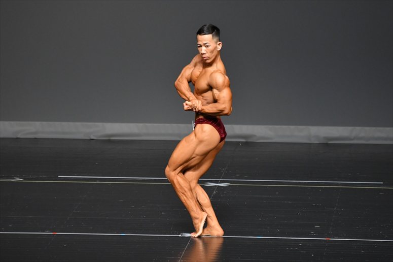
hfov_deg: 5.5
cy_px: 131
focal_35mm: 375
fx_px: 4092
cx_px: 196
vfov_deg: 3.7
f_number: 5.6
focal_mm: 250
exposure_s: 1/400
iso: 2500
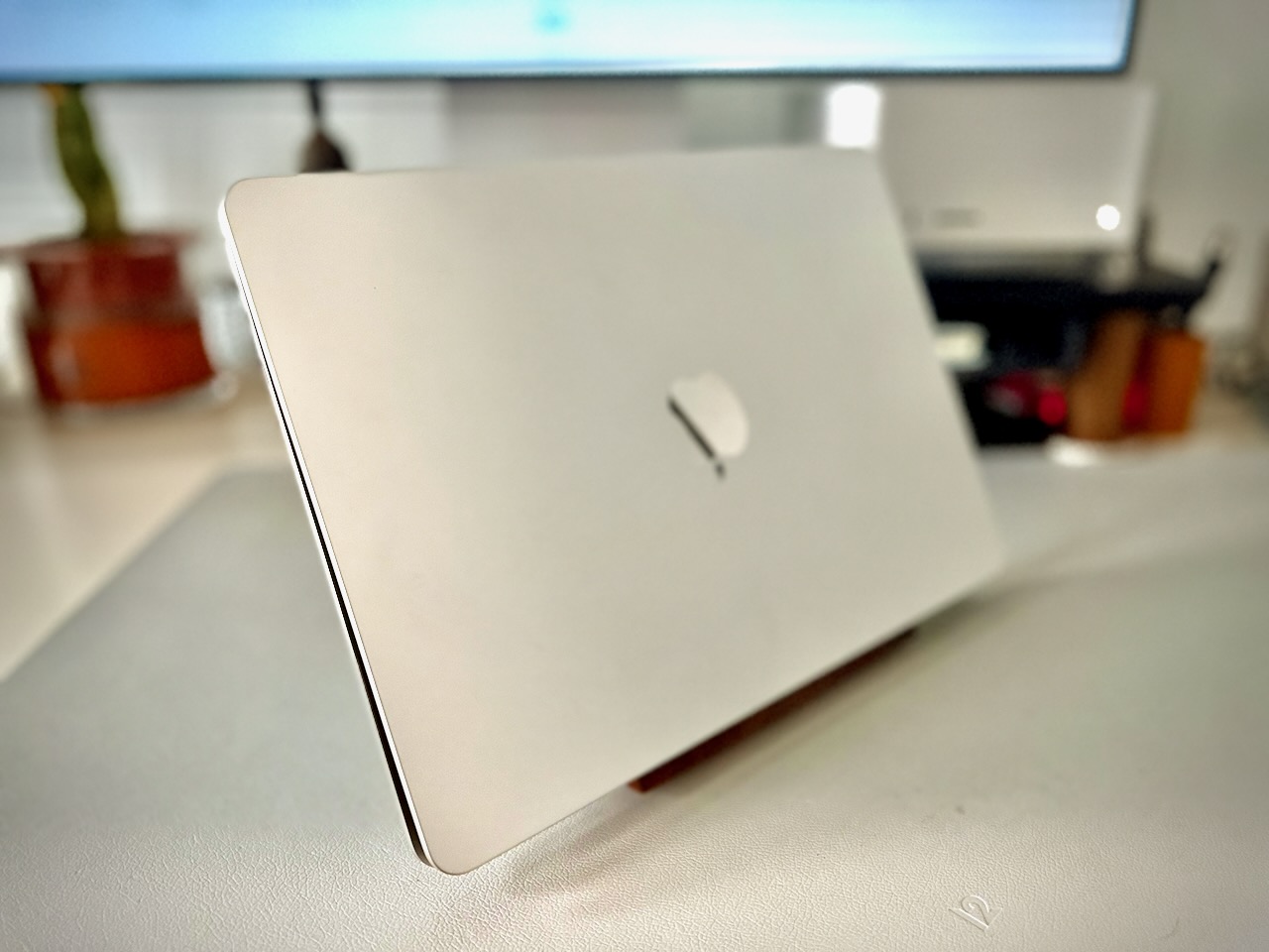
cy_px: 476
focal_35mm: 24
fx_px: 880
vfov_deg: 56.8
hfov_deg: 71.6
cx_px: 634
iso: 500
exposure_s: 1/60
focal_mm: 6.76
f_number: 1.78
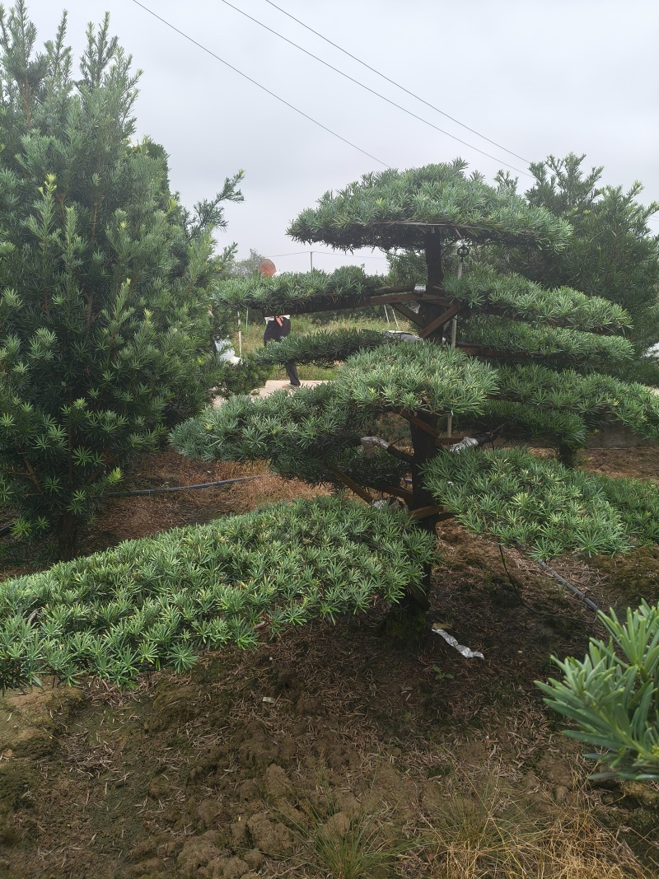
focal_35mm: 26
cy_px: 440
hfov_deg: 53.1
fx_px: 660
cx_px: 330
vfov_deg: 67.3
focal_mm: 4.84
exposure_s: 1/704
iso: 80
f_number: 1.8
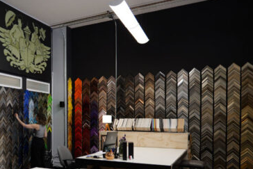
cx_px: 20
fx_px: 267
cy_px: 120
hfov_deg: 45.4
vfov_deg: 34.6
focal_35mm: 38
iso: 250
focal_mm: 18
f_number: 1.8
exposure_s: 1/60
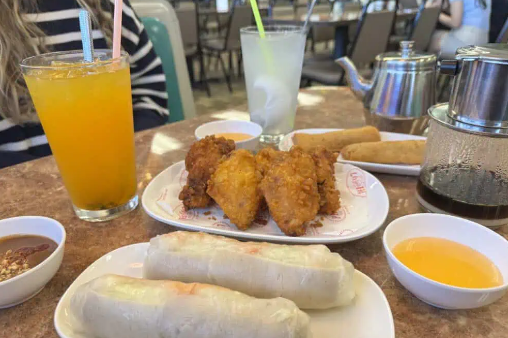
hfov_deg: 69.4
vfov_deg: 49.5
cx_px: 247
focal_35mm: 26
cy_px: 178
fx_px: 367
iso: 125
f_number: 1.8
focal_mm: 6.8
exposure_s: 1/120
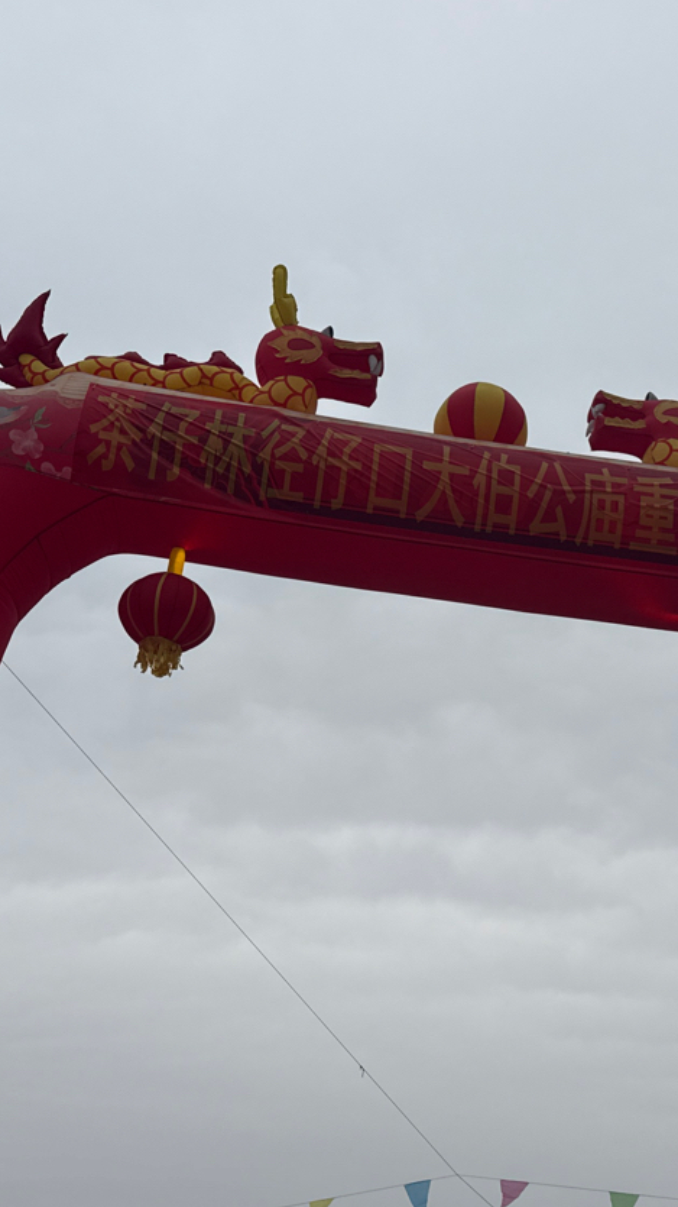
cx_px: 422
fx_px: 1502
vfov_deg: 43.7
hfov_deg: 25.4
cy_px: 652
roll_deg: -0.4
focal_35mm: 47
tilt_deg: +31.4
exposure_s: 1/3145
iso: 80
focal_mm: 6.76
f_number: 1.78
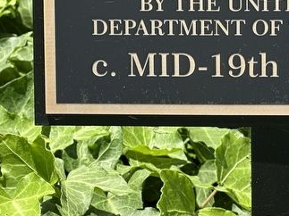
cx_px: 228
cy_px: 1
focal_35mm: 191
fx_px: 1594
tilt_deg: -8.7
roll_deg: -0.6
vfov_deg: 7.7
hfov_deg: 10.3
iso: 32
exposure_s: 1/247
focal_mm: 9
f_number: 2.8
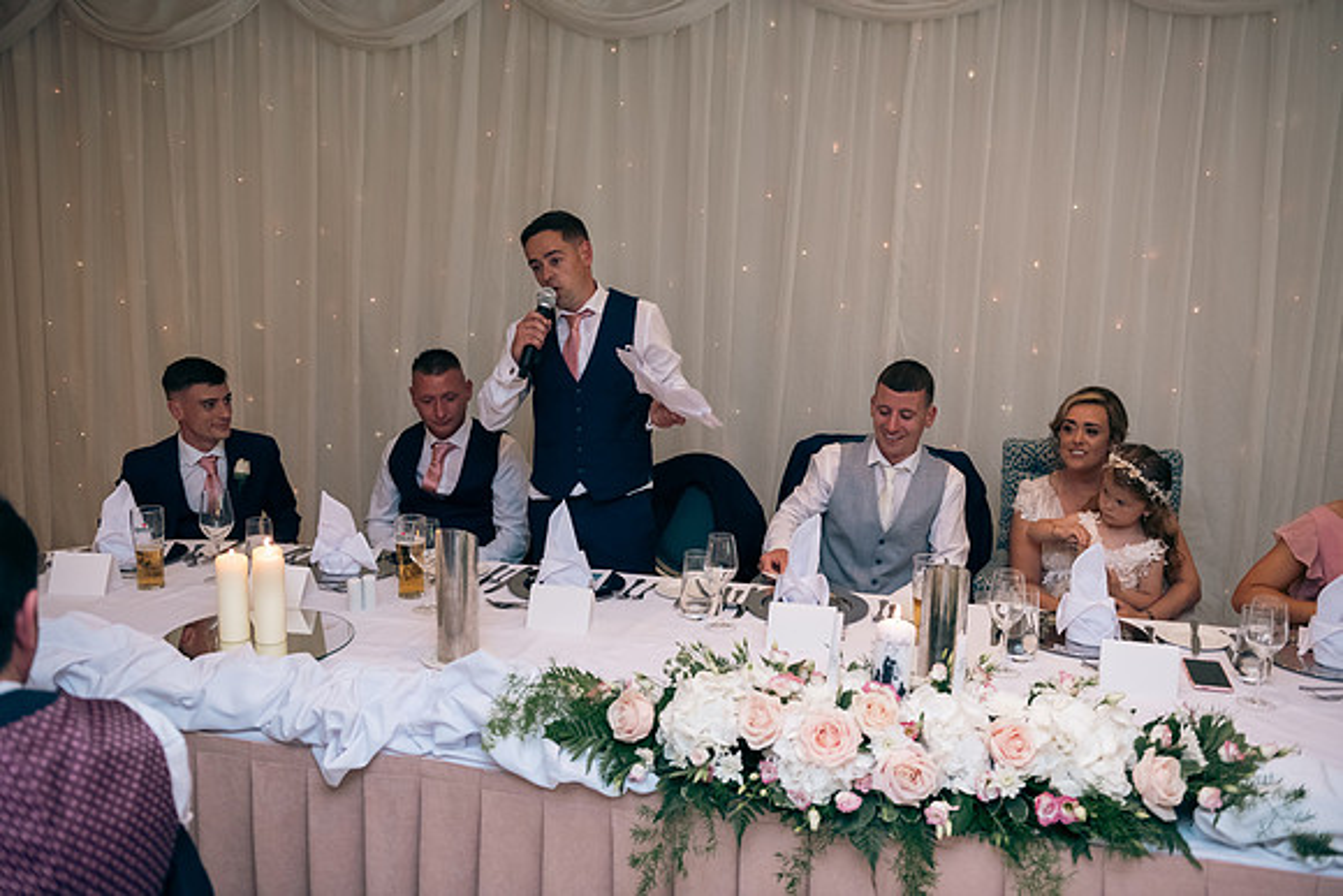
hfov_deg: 58.7
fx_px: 1194
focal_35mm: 32
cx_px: 672
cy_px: 448
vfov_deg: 41.1
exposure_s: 1/160
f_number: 3.5
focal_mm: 32
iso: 640
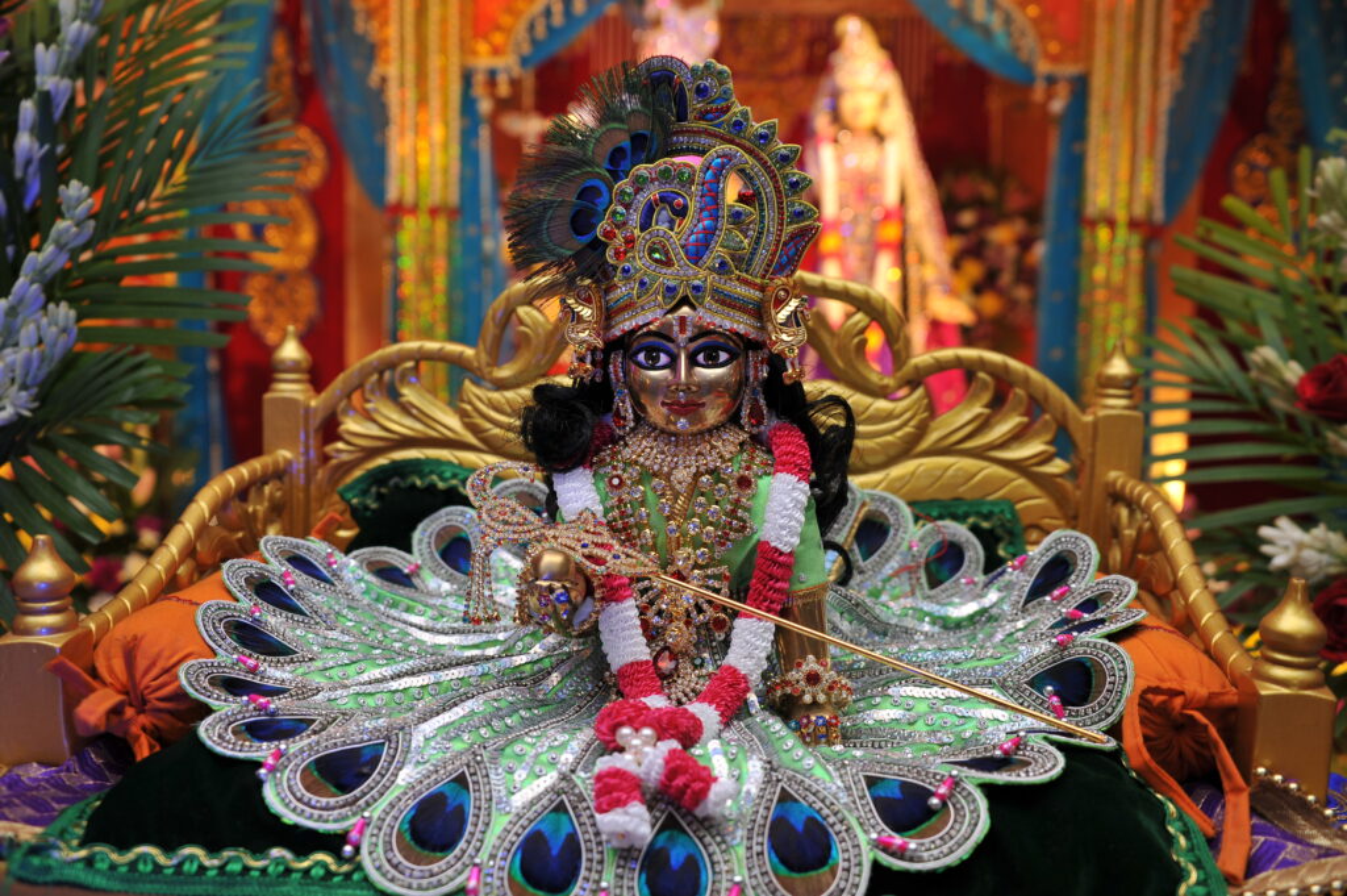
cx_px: 674
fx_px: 1308
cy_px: 448
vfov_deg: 37.8
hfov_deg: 54.5
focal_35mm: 35
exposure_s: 1/60
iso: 200
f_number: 5
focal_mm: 35
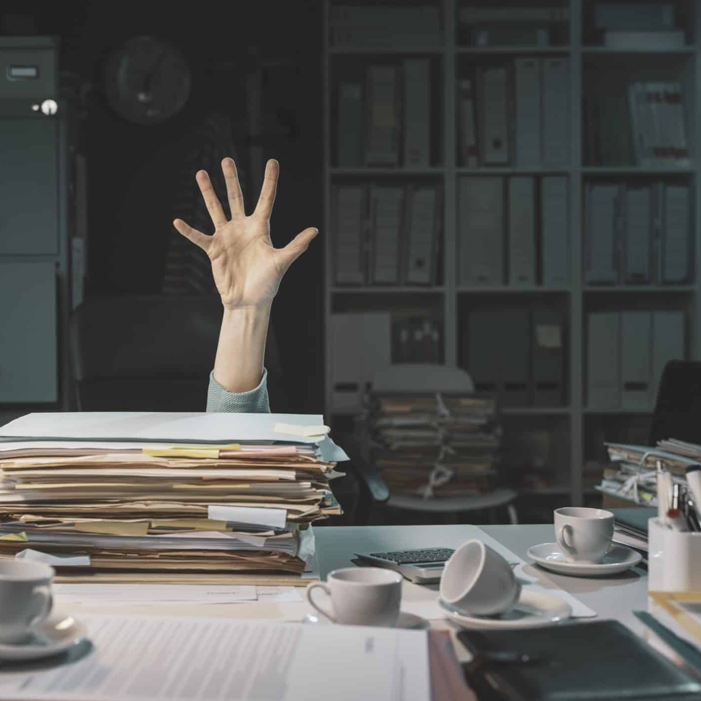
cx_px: 173
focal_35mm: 54
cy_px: 332
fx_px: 1237
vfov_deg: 31.6
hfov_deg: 31.1
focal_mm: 35
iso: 100
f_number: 2.8
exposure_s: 1/60
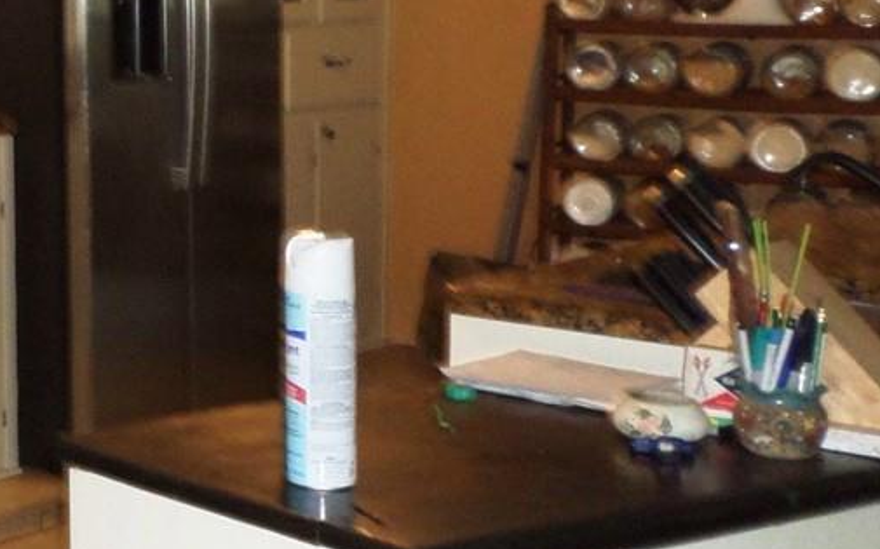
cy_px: 84
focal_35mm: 84
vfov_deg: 15.4
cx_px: -315
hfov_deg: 21.8
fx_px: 2013
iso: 240
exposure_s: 1/30
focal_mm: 4.5
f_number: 2.5
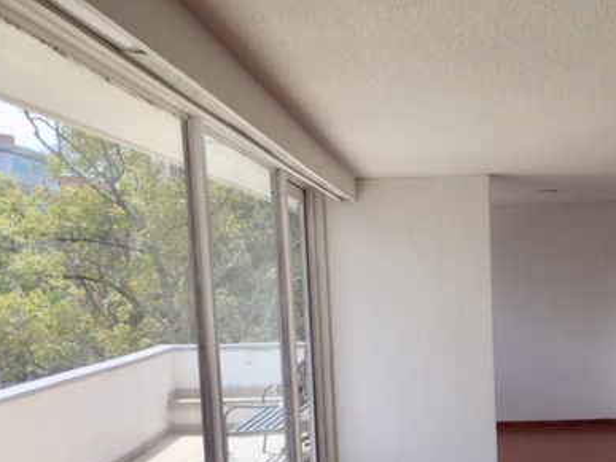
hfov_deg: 39.1
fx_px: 854
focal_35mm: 48
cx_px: 417
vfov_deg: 29.6
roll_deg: +2.1
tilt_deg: -5.7
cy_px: 368
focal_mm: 4.15
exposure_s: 1/898
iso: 32
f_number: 2.2
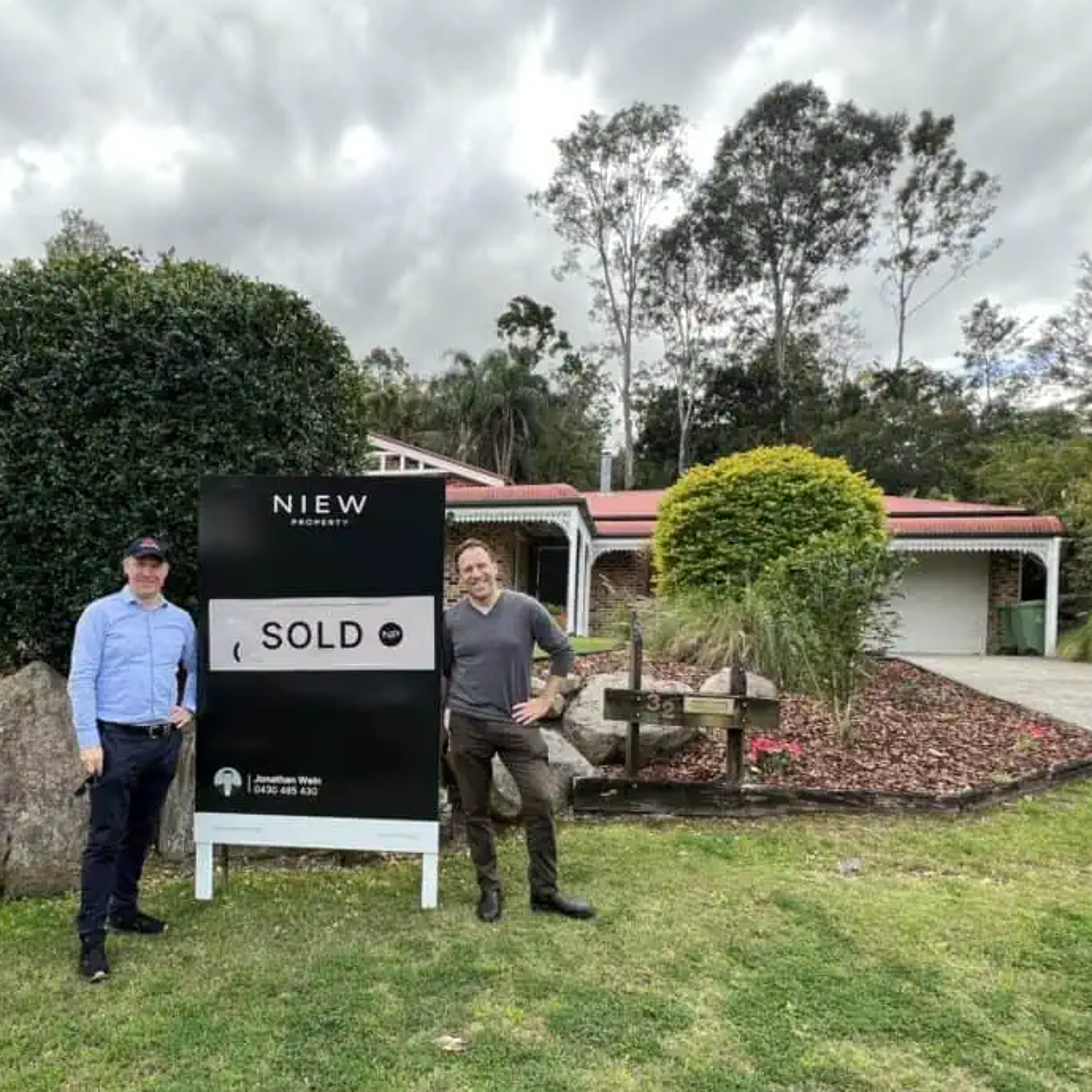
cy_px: 643
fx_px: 678
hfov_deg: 76.4
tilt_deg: -1.1
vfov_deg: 77.0
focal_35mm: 19
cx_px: 412
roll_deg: -2.7
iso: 32
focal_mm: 1.57
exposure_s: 1/225
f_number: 1.8
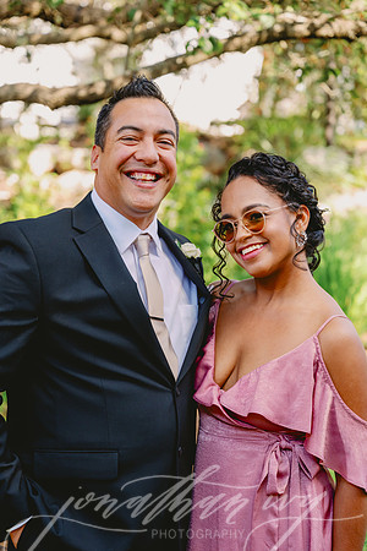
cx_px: 184
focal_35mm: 70
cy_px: 276
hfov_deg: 19.5
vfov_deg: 28.8
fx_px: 1070
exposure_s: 1/320
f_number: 3.5
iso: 500
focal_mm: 70
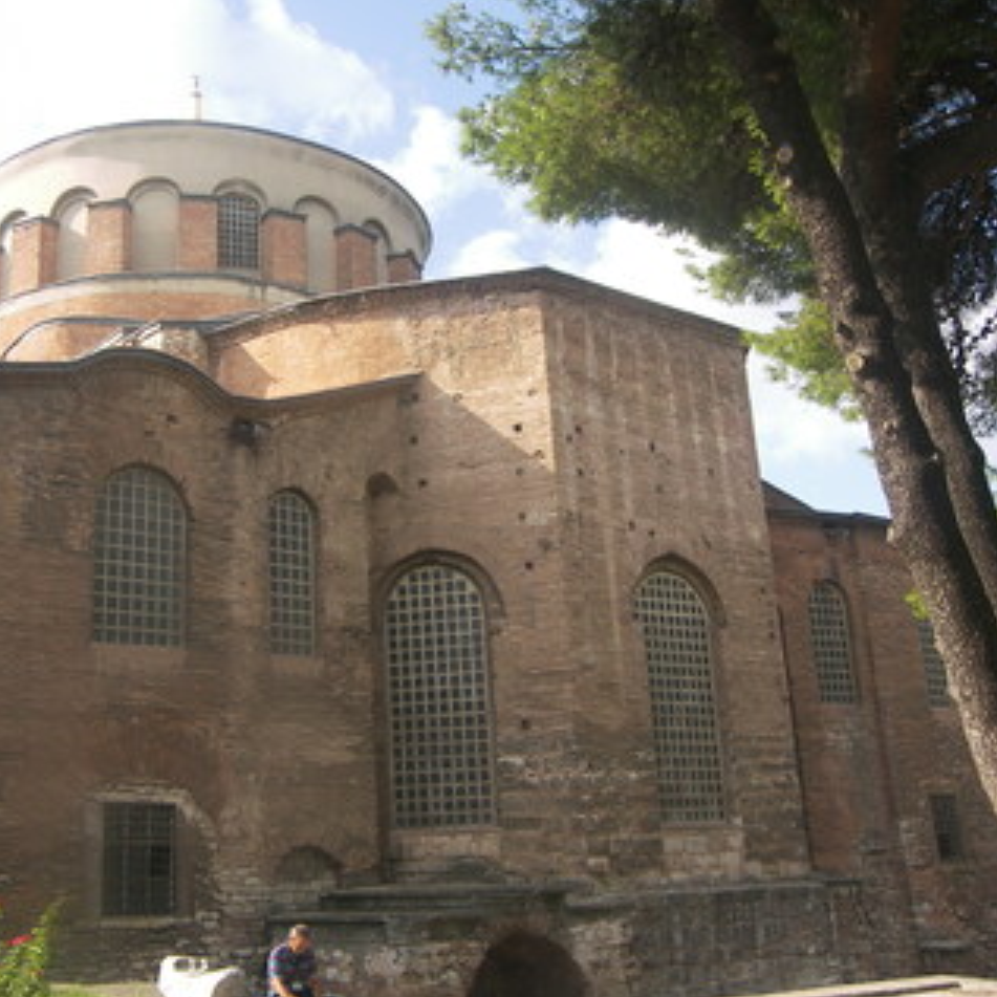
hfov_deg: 43.3
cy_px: 491
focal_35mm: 38
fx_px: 1238
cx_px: 333
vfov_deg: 43.9
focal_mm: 6.6
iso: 50
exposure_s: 1/320
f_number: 3.2
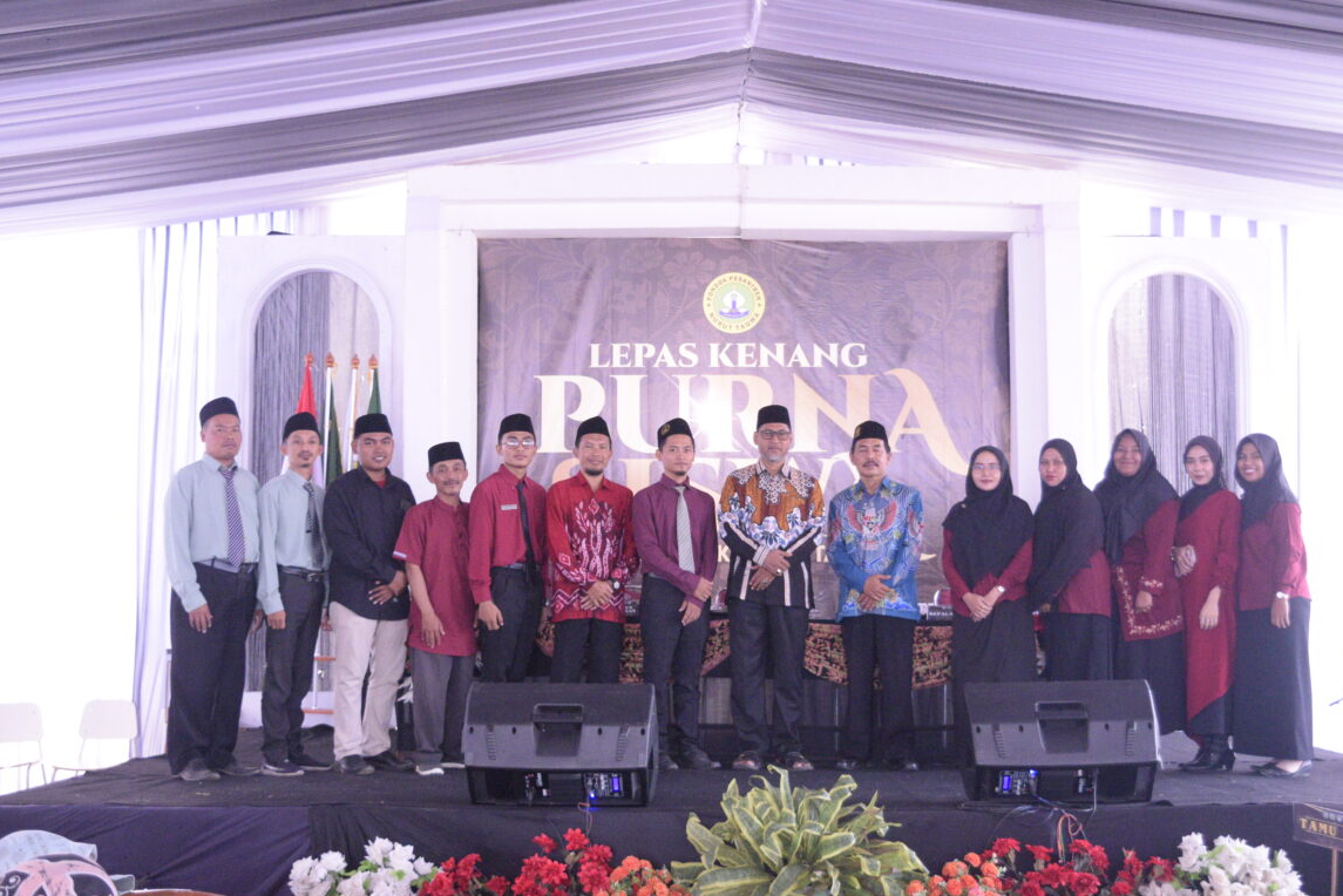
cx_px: 693
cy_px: 442
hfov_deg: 44.5
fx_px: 1642
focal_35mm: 44
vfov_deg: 30.5
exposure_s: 1/640
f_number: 4.5
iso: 6400
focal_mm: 28
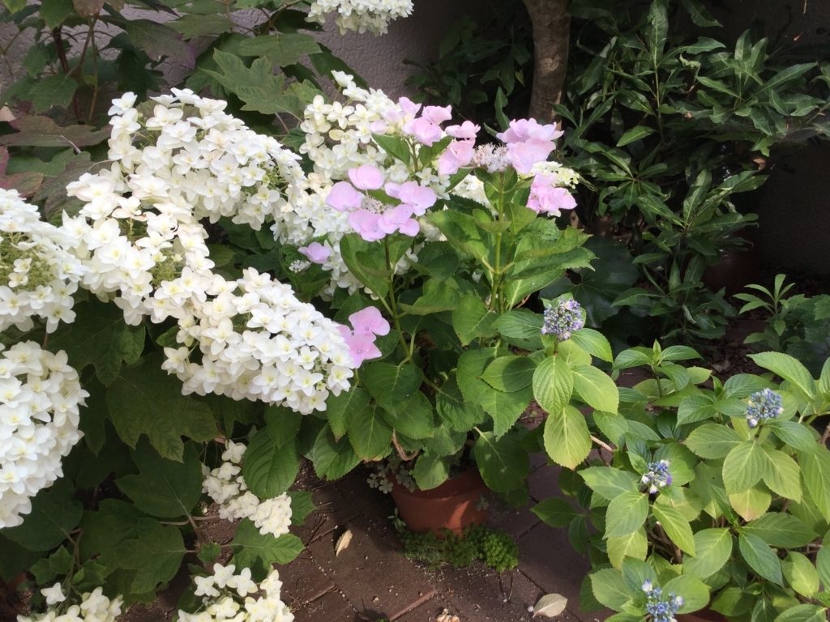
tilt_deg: -25.7
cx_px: 415
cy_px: 311
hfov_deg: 58.4
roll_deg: +11.0
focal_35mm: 31
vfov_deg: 45.4
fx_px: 743
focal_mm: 3.3
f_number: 2.4
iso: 25
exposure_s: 1/206
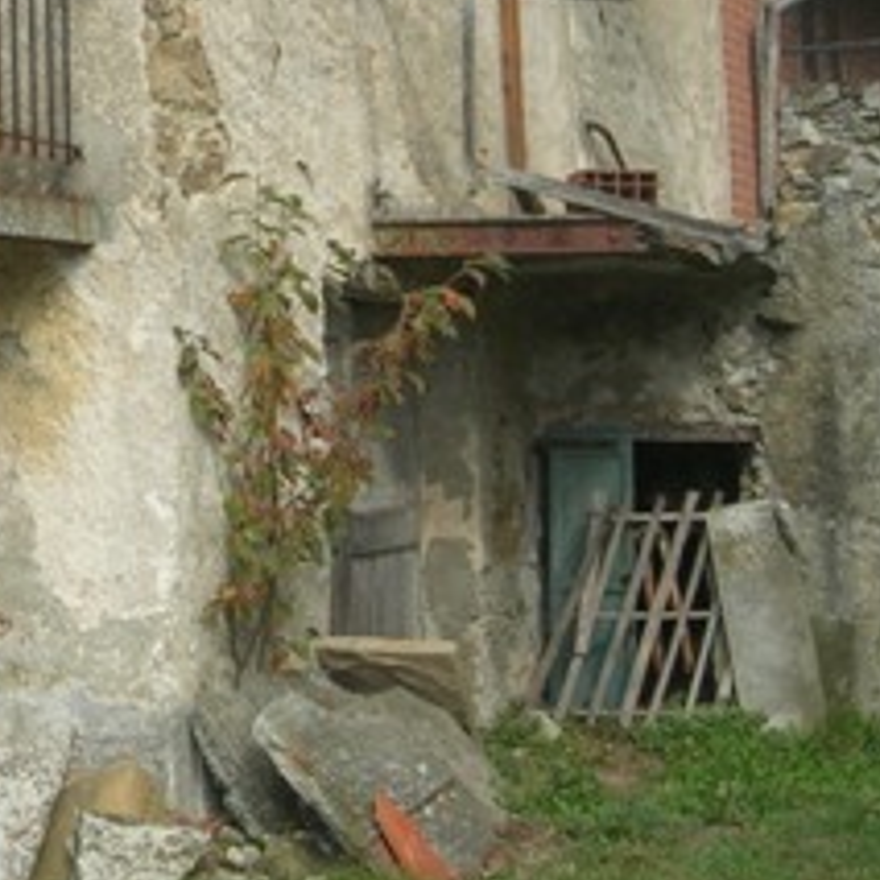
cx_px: 70
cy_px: 107
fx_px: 2905
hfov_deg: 17.0
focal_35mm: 101
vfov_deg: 17.0
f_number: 4.8
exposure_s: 1/264
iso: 64
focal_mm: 7.8
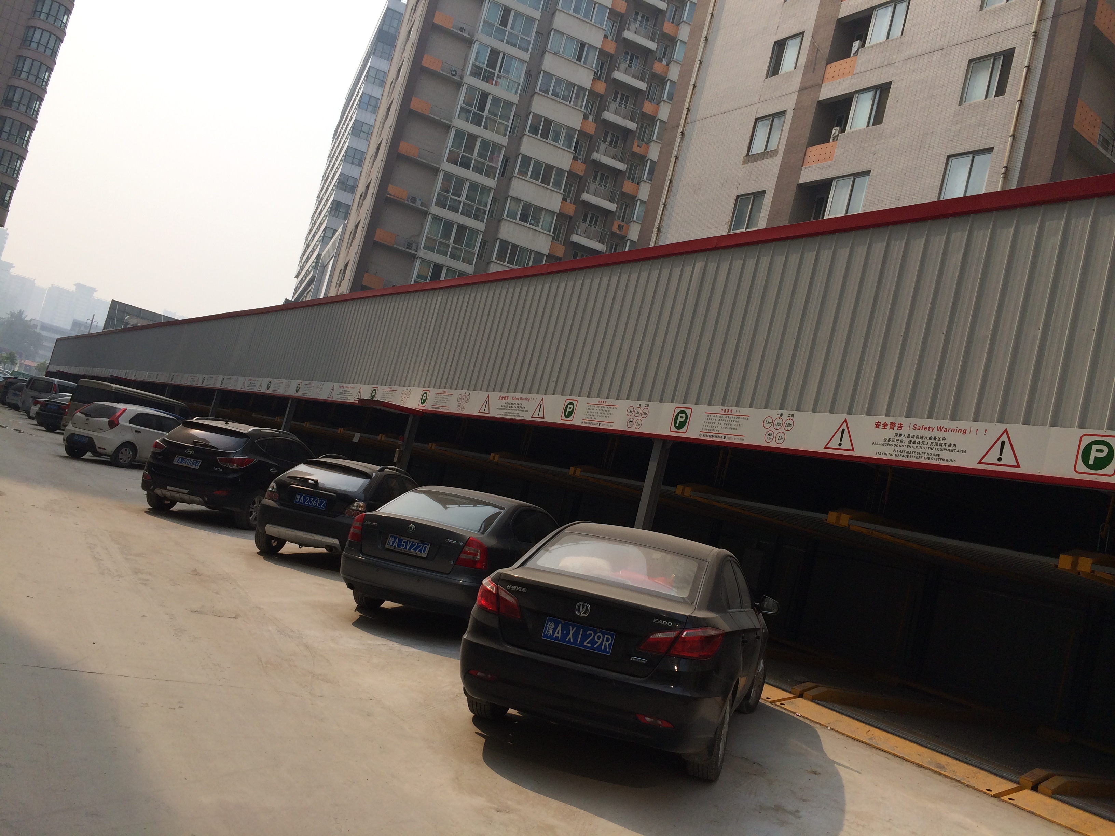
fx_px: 966
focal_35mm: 30
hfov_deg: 60.0
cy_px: 418
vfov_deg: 46.8
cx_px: 558
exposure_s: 1/2160
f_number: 2.2
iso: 40
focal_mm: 4.12
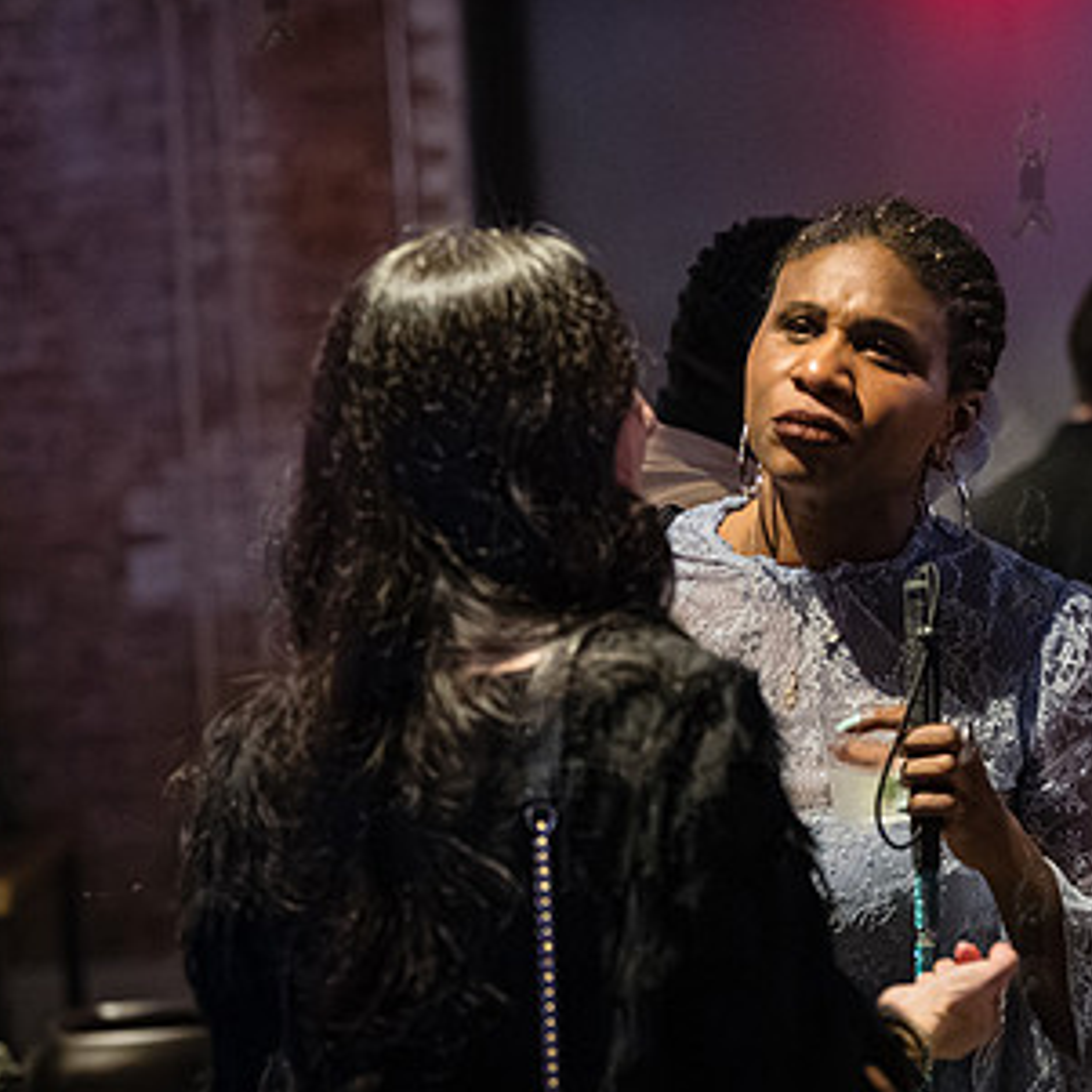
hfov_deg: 11.2
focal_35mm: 156
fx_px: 5568
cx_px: 891
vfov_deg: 11.2
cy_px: 519
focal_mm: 82
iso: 16000
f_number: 2.8
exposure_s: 1/160
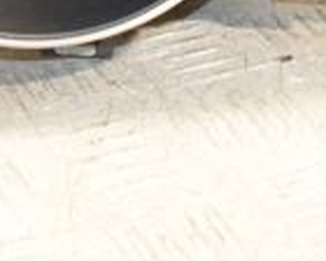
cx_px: 370
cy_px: -121
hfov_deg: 9.9
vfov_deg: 7.9
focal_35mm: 193
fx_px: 1862
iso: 1600
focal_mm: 30
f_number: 5.6
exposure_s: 1/160
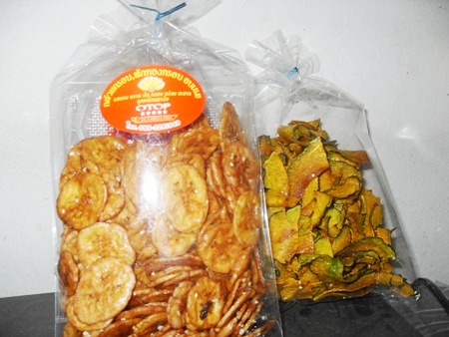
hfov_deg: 53.9
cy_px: 168
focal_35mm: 34
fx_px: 441
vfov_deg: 41.8
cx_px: 224
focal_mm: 6.3
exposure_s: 1/45
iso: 100
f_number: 2.8
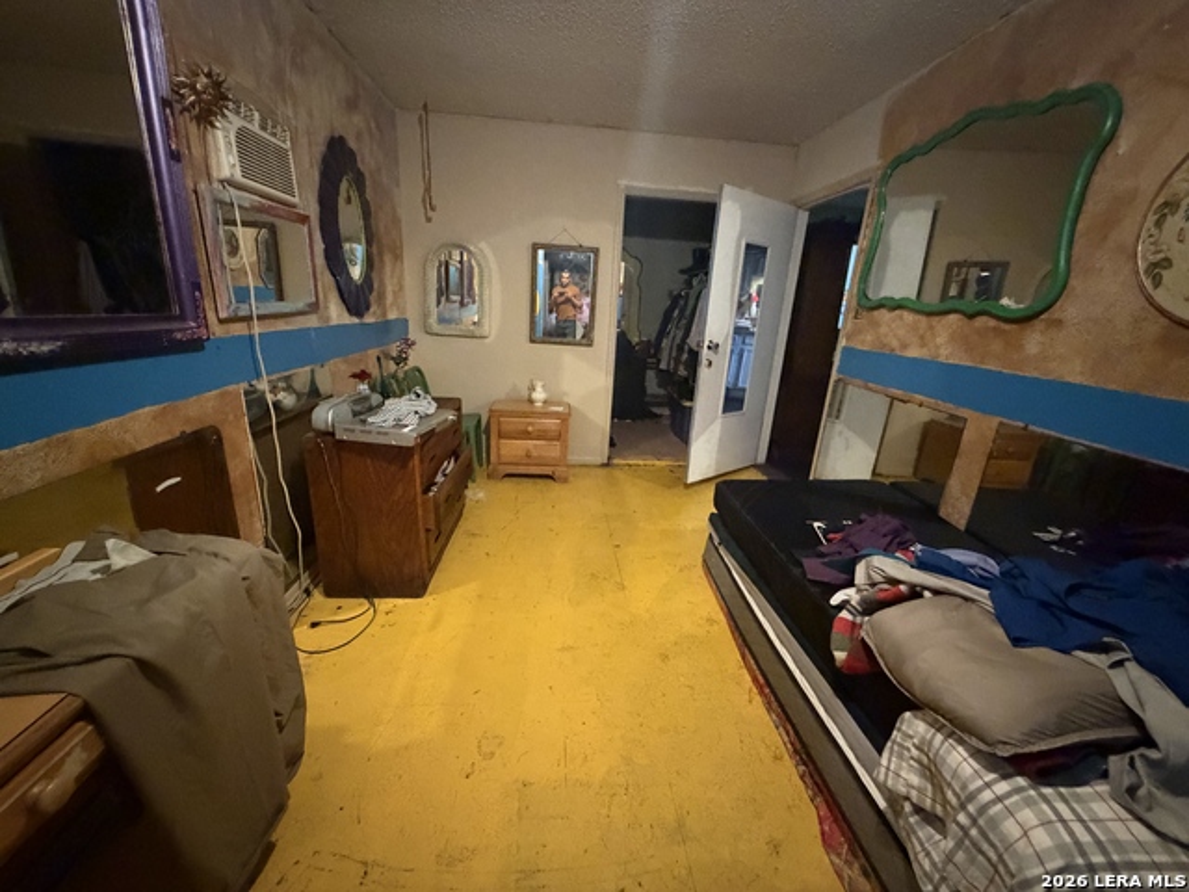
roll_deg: -3.7
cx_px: 594
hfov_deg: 102.1
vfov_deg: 85.7
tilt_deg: -17.1
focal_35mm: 14
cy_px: 446
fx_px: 481
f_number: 2.2
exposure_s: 1/30
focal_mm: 2.22
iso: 1600
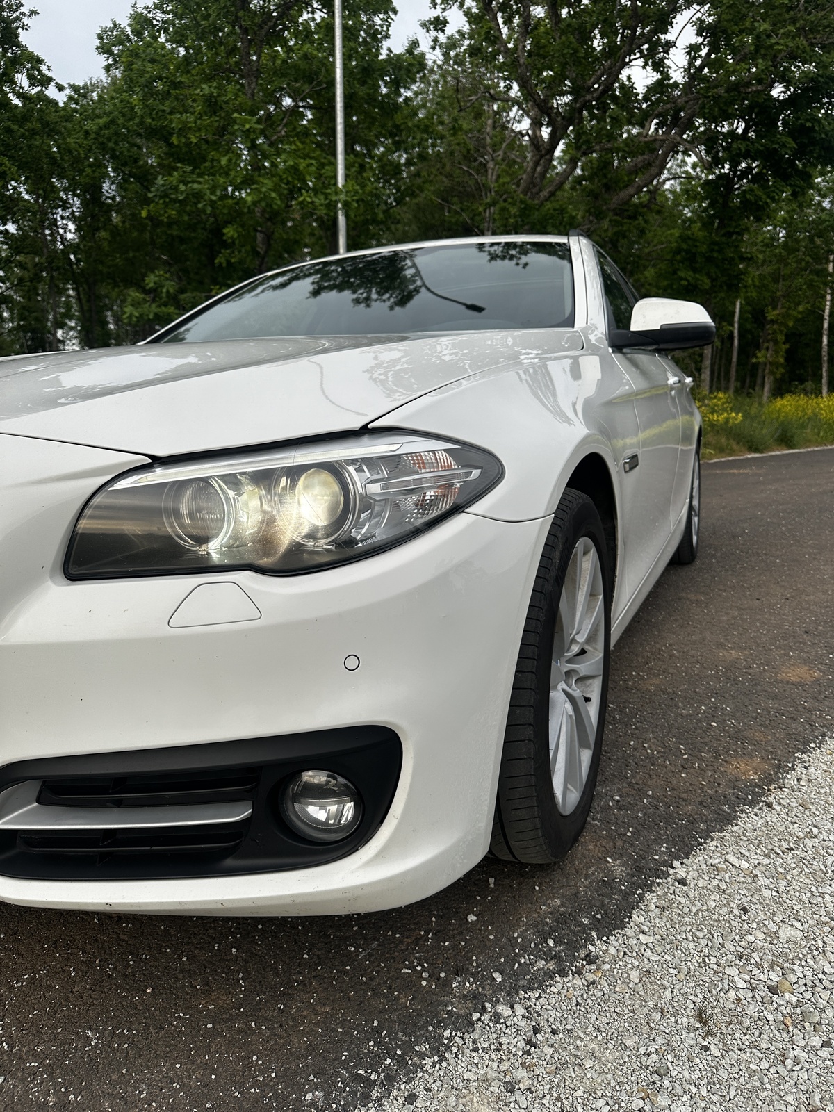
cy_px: 556
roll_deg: -0.5
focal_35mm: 24
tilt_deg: -10.5
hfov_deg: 56.8
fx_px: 771
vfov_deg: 71.6
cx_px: 417
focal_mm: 6.86
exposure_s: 1/1473
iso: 80
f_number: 1.78
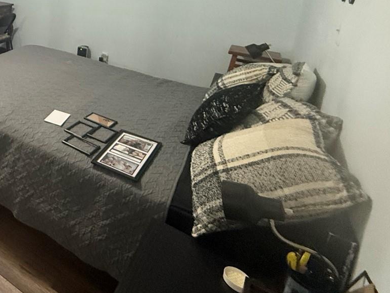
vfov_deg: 43.3
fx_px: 327
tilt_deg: -10.3
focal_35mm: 29
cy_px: 19
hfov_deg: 49.7
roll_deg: -2.1
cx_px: -4
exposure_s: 1/60
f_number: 2.2
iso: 500
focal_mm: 2.22
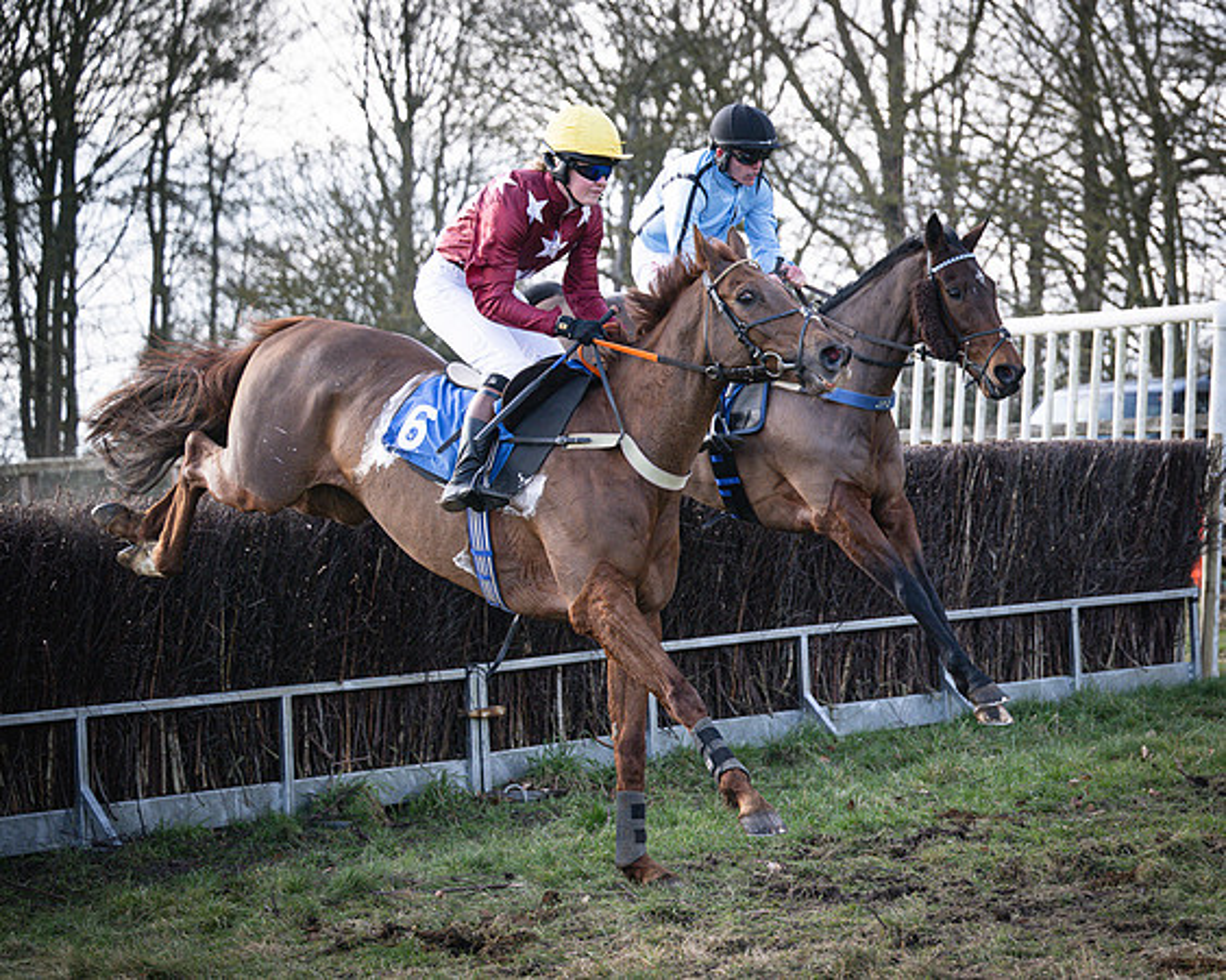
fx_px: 3799
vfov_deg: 14.7
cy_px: 446
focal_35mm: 105
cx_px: 953
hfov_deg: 18.2
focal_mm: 70
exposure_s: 1/1600
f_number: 3.2
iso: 400
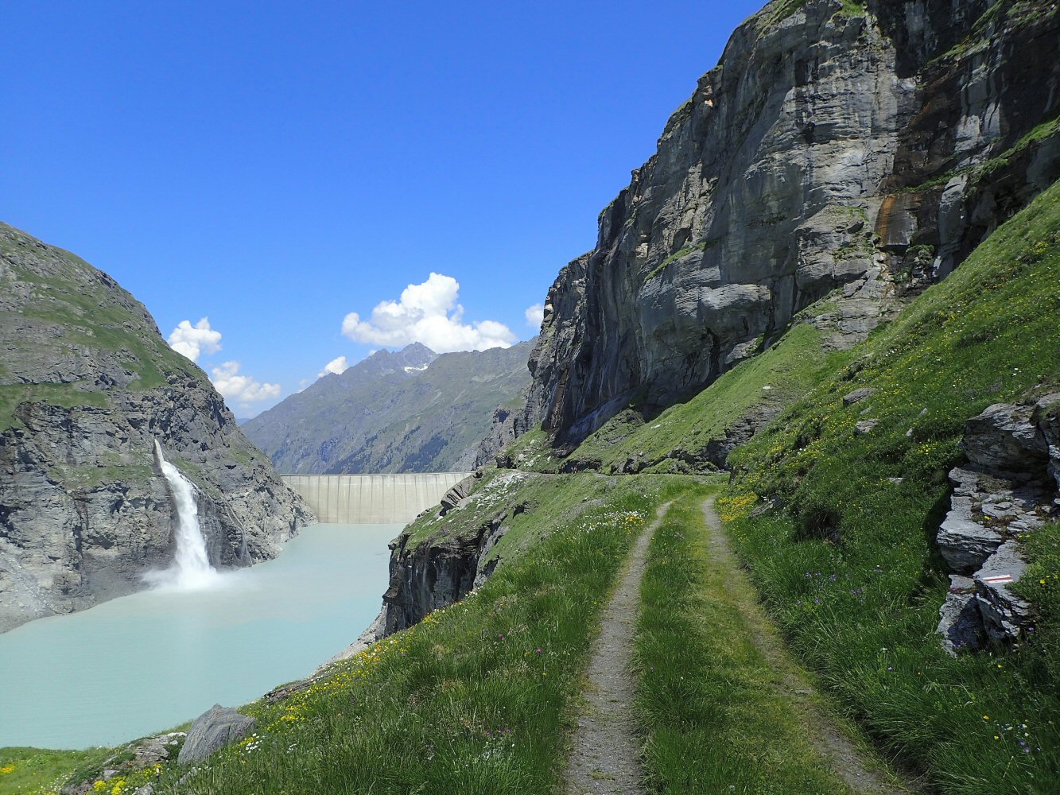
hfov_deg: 69.4
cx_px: 530
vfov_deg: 54.9
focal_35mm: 25
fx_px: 766
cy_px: 398
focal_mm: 4.5
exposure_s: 1/200
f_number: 8
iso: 100
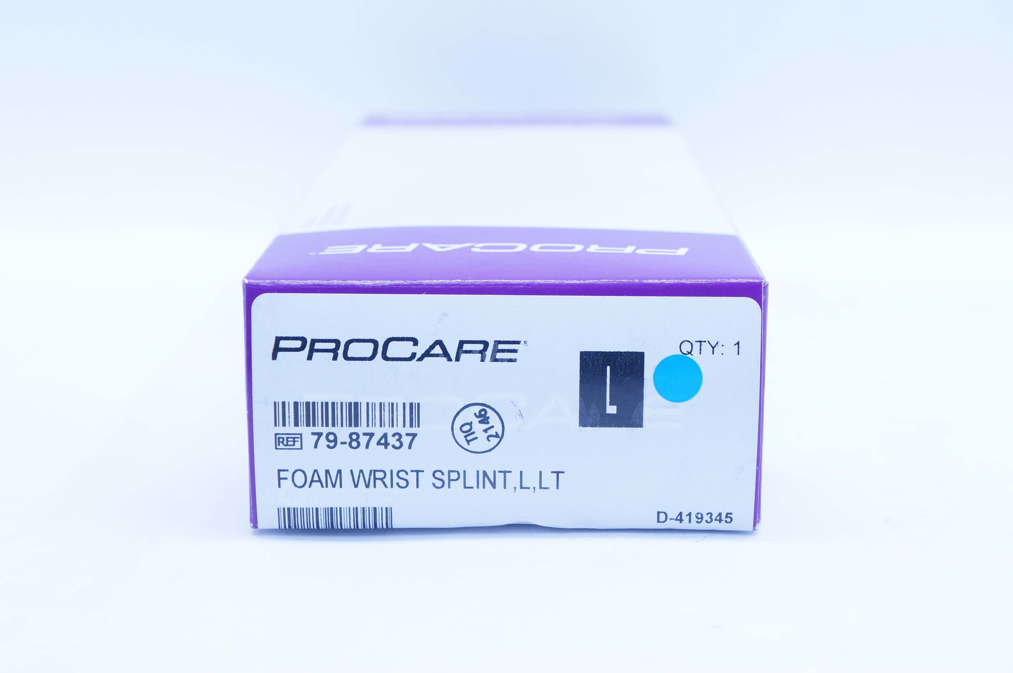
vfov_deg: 20.1
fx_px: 1897
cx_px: 506
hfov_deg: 29.9
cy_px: 336
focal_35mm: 68
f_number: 5.6
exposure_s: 1/100
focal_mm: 45
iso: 800
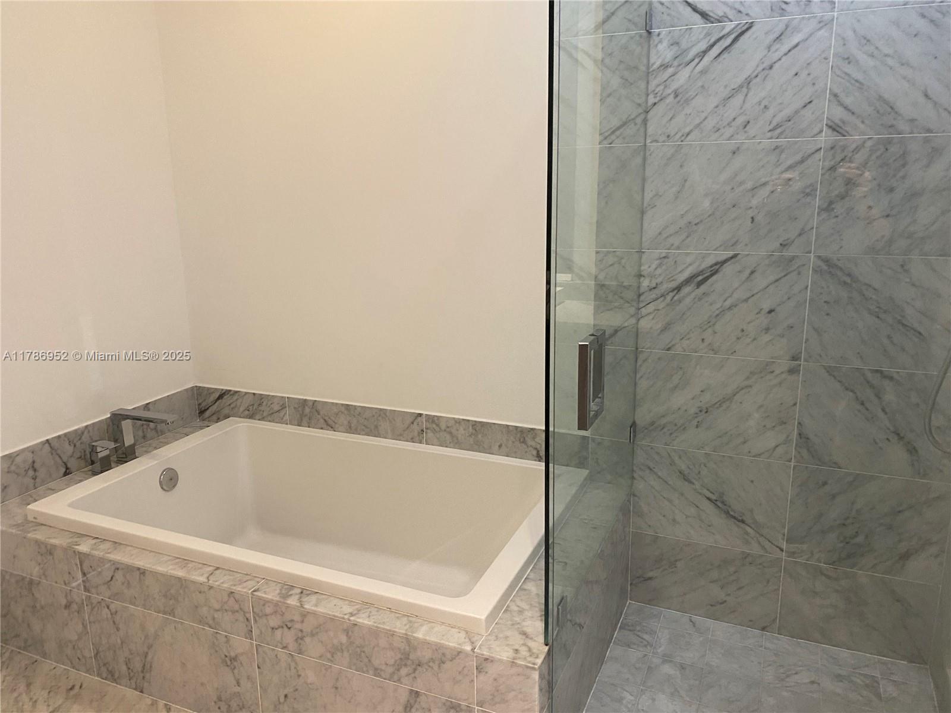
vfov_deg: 53.1
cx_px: 476
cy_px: 356
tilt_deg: -14.5
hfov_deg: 67.3
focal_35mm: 26
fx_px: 714
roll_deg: +0.9
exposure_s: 1/60
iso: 250
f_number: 1.8
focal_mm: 4.25
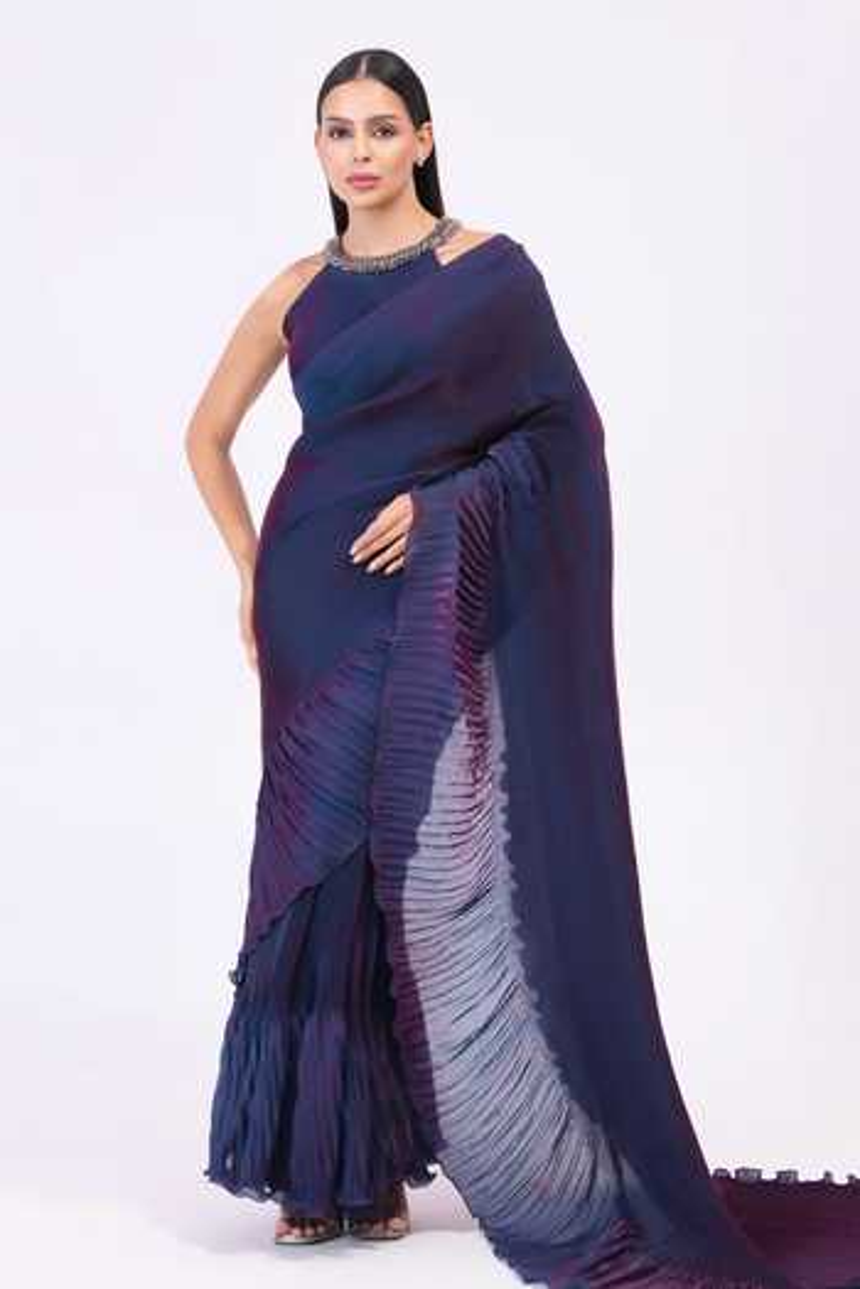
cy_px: 644
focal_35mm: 82
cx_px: 430
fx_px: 2938
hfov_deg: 16.7
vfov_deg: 24.8
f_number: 9
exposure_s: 1/125
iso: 320
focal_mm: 82
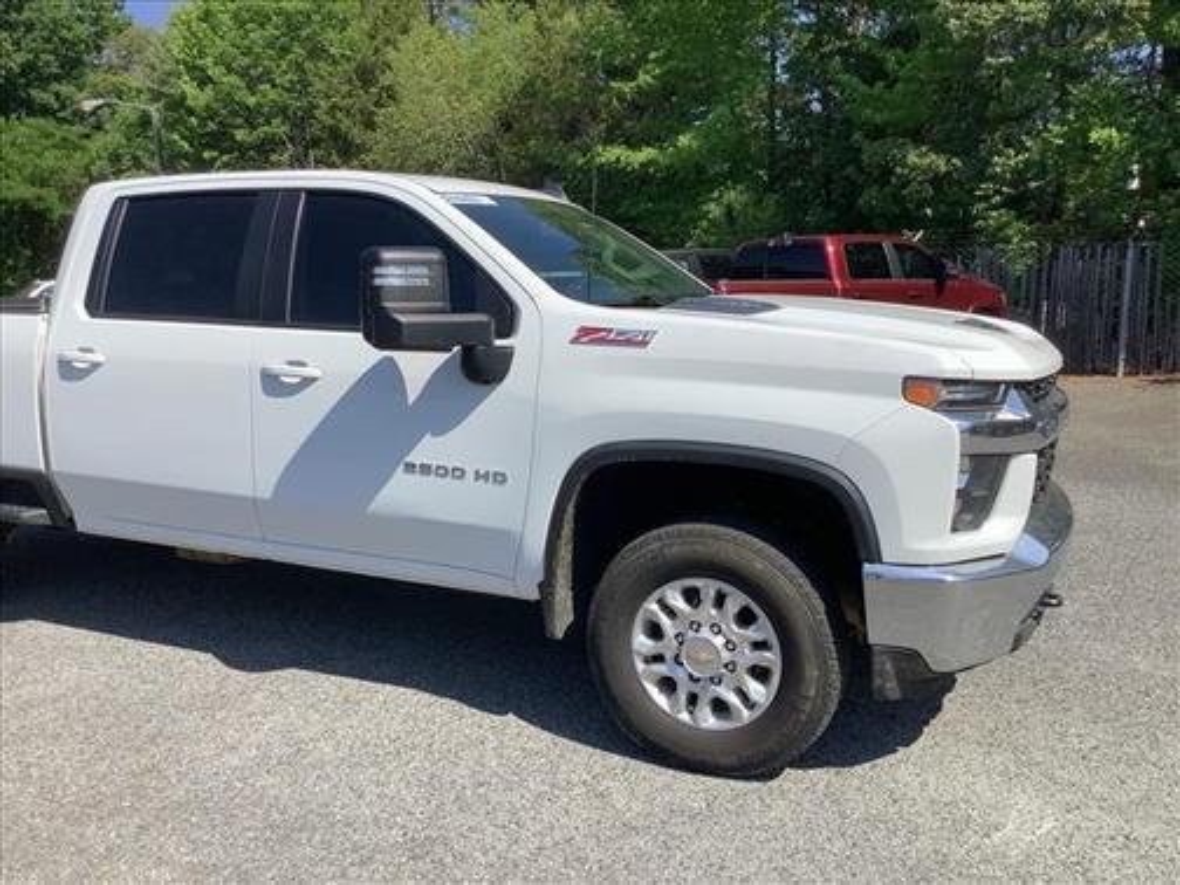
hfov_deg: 58.4
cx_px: 590
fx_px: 1057
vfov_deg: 45.4
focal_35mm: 31
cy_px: 442
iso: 25
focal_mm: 3.3
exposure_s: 1/1698
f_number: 2.4
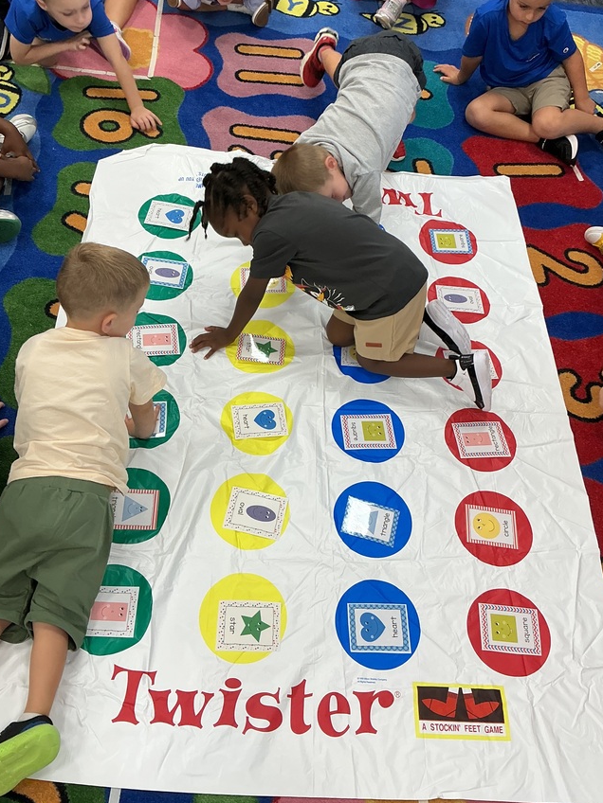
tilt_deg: -52.6
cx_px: 307
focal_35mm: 35
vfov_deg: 52.5
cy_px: 347
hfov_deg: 40.7
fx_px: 813
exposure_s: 1/60
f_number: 1.8
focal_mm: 3
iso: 50
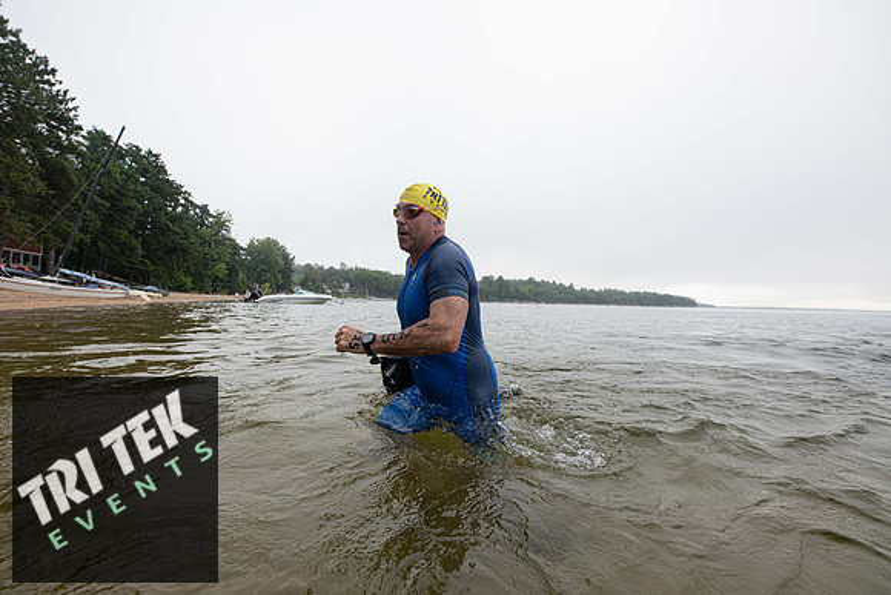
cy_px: 298
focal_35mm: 14
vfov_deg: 81.2
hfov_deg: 104.2
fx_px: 347
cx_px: 446
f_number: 4
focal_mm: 14
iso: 400
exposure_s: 1/640
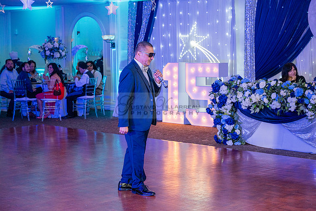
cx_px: 158
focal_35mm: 70
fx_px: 615
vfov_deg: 19.5
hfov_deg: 28.8
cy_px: 106
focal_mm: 70
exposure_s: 1/200
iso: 1000
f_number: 4.5
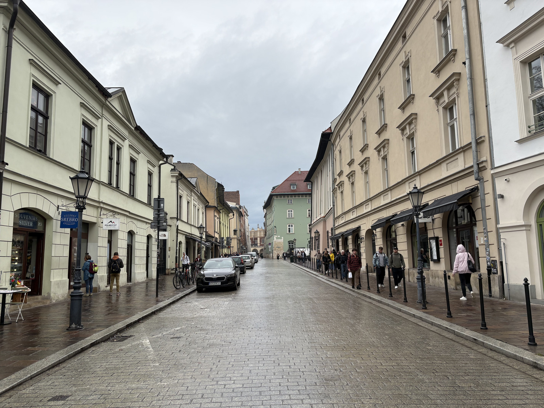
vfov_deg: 53.1
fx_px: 409
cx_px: 272
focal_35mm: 26
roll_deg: +1.3
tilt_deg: +8.1
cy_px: 204
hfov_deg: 67.3
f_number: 1.6
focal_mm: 5.96
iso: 50
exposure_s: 1/1587
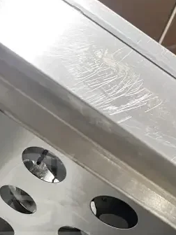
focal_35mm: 63
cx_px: 11
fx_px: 427
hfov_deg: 22.6
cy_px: 209
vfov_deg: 29.5
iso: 500
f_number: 1.8
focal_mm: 4.25
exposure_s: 1/41
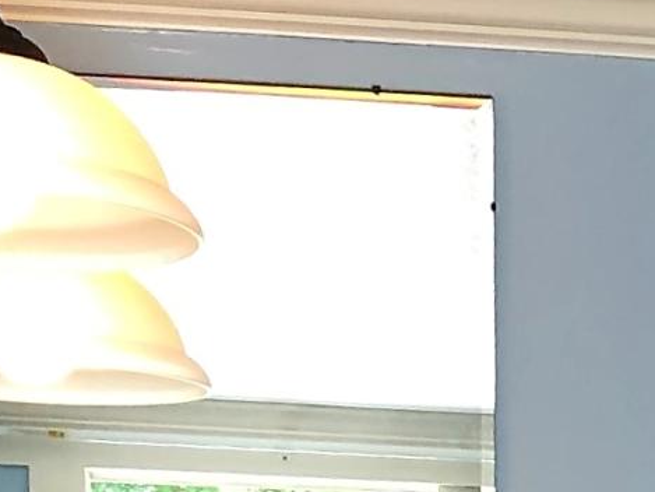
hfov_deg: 10.5
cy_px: 1169
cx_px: 1124
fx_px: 3388
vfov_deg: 7.7
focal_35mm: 179
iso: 25
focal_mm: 3.99
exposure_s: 1/30
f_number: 1.8
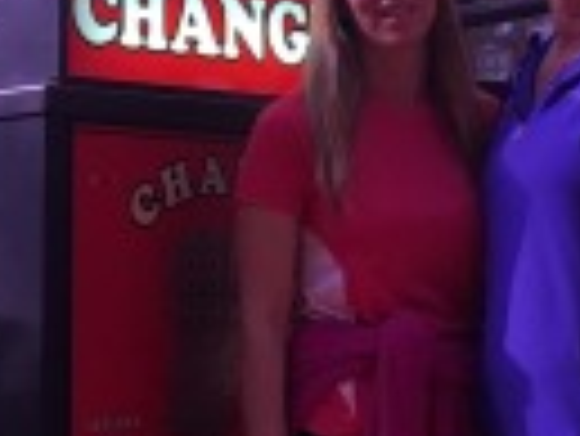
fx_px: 2415
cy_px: -216
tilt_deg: +13.0
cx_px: 436
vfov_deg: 10.0
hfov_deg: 13.6
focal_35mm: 144
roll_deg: +0.9
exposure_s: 1/30
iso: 32
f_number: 2.2
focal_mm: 4.15
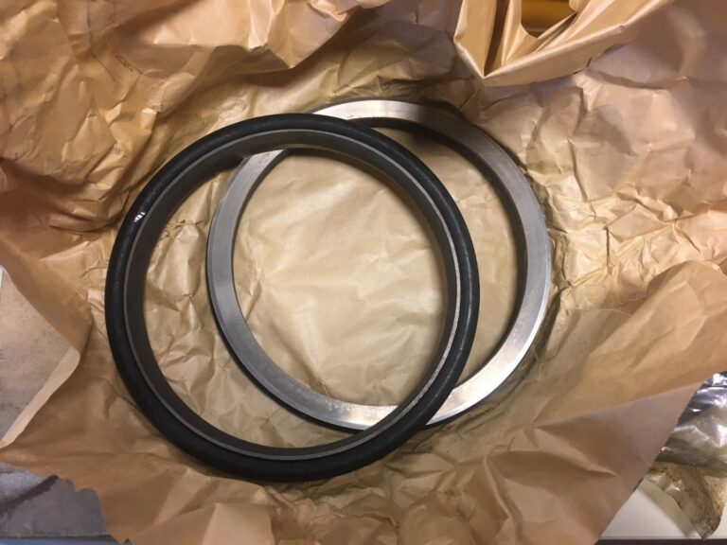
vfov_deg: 48.2
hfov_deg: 61.7
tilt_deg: -77.6
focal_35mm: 29
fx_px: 609
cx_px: 364
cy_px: 272
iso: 100
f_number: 2.2
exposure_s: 1/33
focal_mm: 4.15
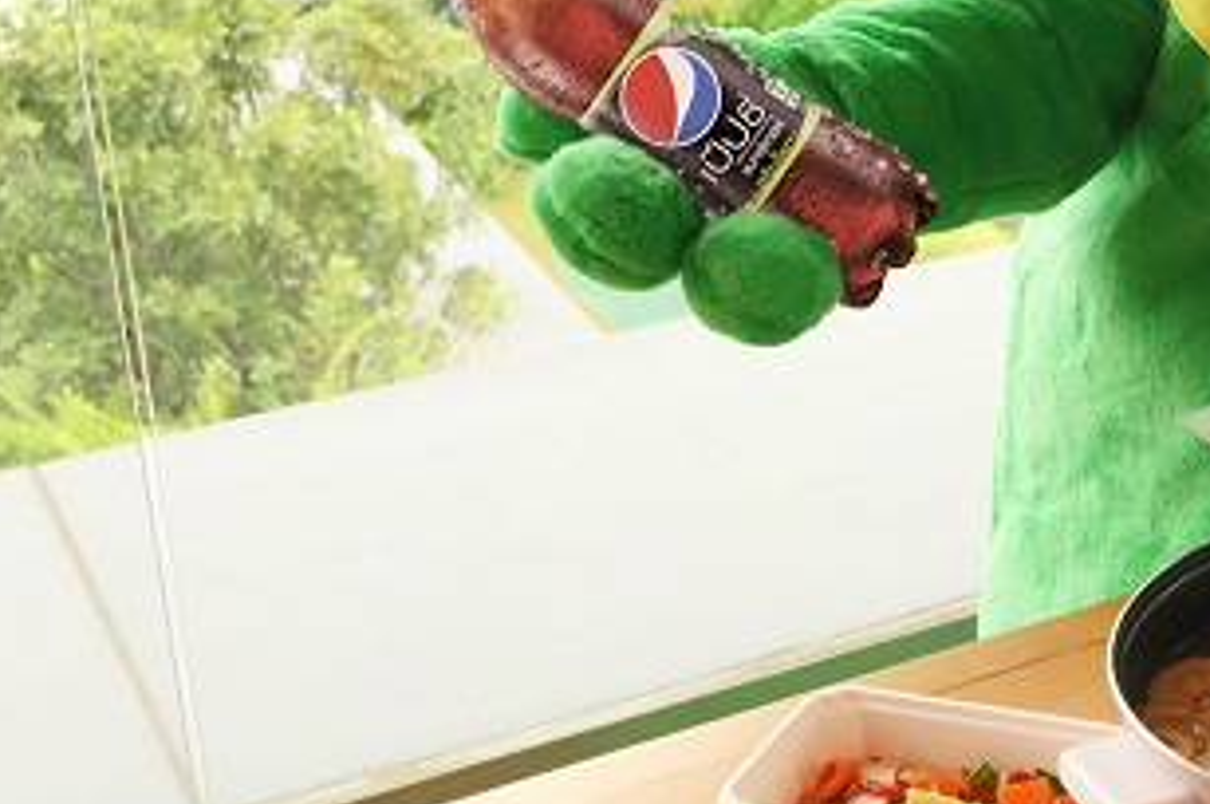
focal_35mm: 88
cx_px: 1316
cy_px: 134
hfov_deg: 22.0
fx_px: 2955
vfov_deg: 15.4
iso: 200
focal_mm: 30
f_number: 5.6
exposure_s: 1/200
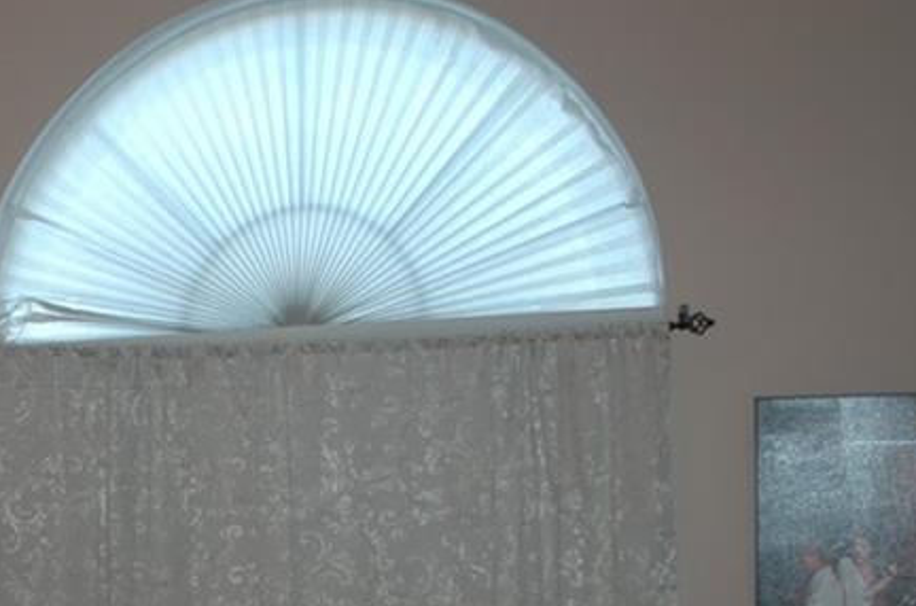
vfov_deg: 20.7
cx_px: 15
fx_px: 1625
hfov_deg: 29.5
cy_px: 533
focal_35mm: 64
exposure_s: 1/60
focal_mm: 18
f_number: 2.8
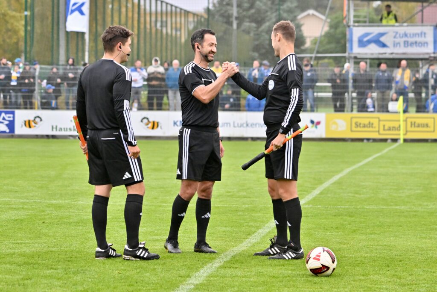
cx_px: 218
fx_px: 1639
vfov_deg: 10.2
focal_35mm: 135
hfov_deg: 15.2
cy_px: 146
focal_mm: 135
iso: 3200
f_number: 5
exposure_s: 1/1600
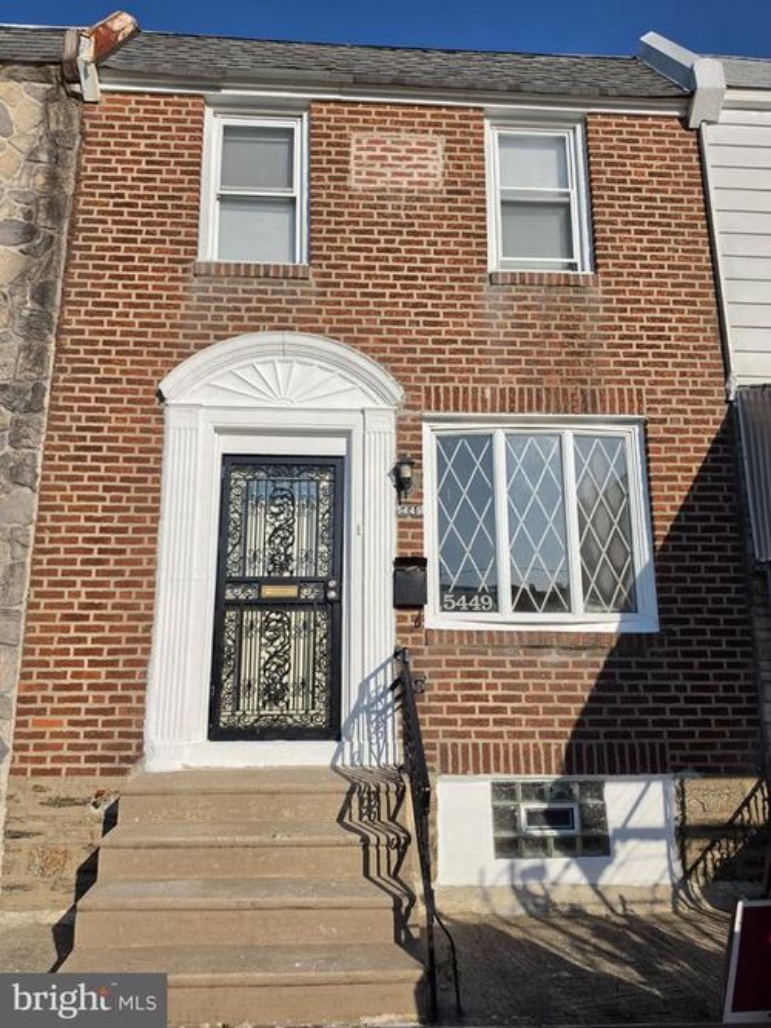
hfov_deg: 58.9
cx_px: 386
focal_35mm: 23
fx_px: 683
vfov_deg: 73.9
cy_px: 514
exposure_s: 1/7939
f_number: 1.4
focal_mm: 6.5
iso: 50
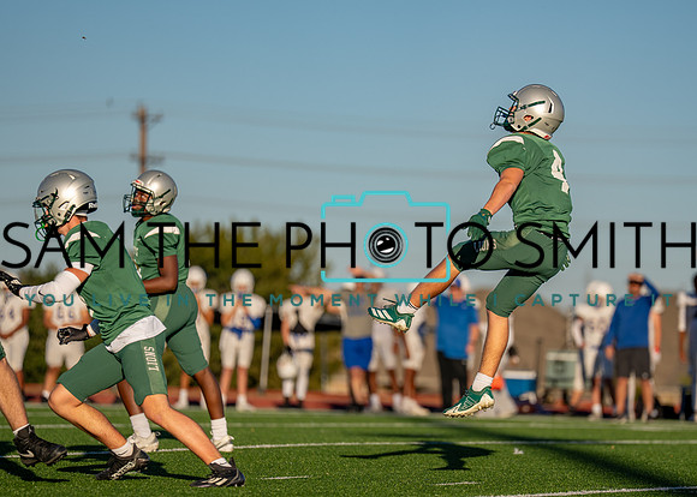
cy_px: 291
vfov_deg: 5.8
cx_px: 418
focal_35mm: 249
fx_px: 4935
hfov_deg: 8.1
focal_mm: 200
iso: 125
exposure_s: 1/3200
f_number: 2.8
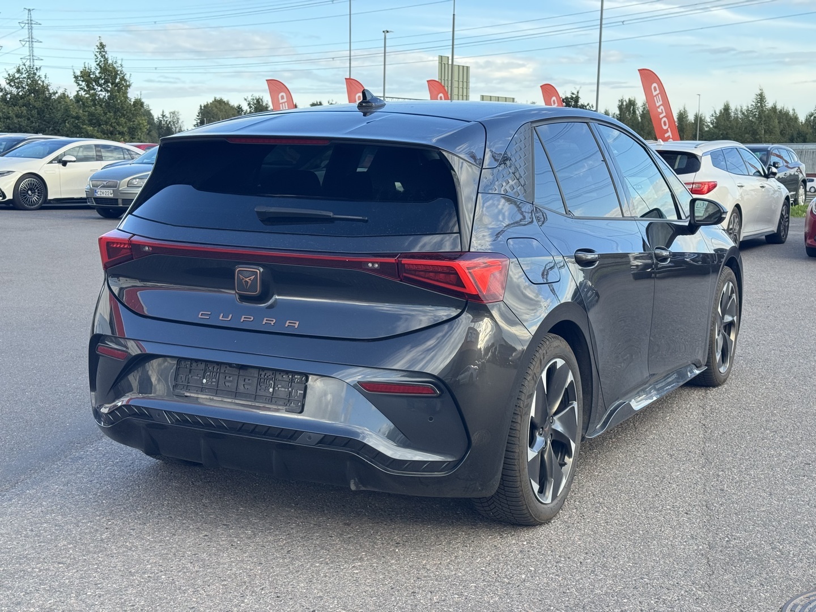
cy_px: 306
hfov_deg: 39.7
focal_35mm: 48
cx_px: 408
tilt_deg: -7.4
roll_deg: -0.1
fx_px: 1131
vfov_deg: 30.3
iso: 64
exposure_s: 1/672
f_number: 1.78
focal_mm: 6.76
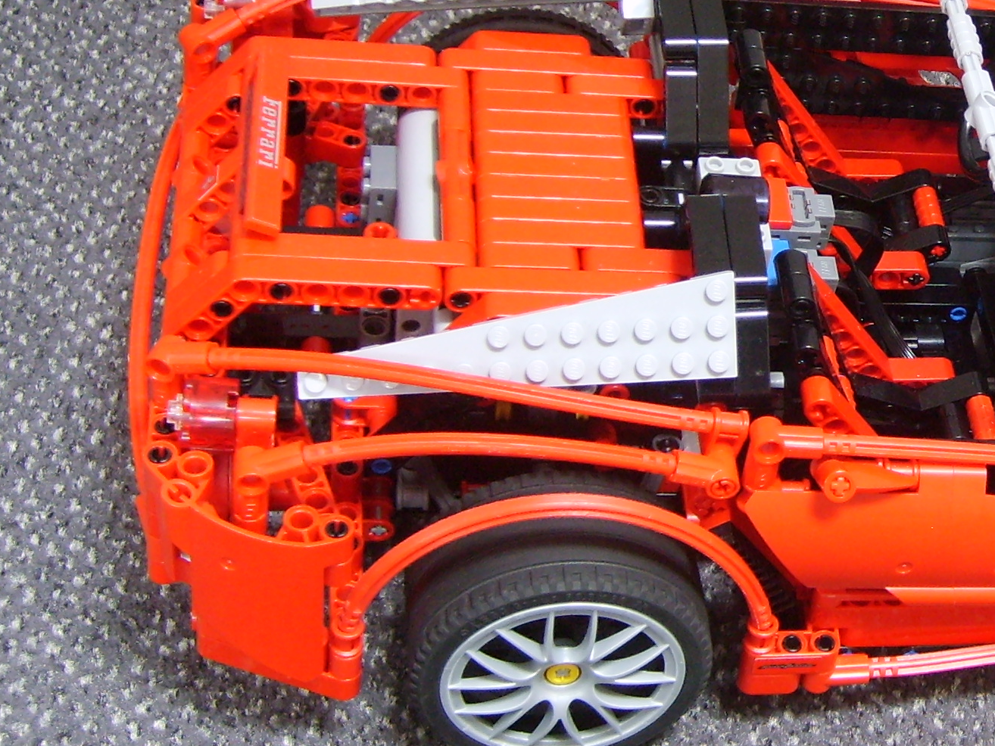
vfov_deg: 19.6
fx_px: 2156
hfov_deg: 24.6
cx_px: 1022
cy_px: 243
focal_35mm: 75
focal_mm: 5.8
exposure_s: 1/3
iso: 139
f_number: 2.8
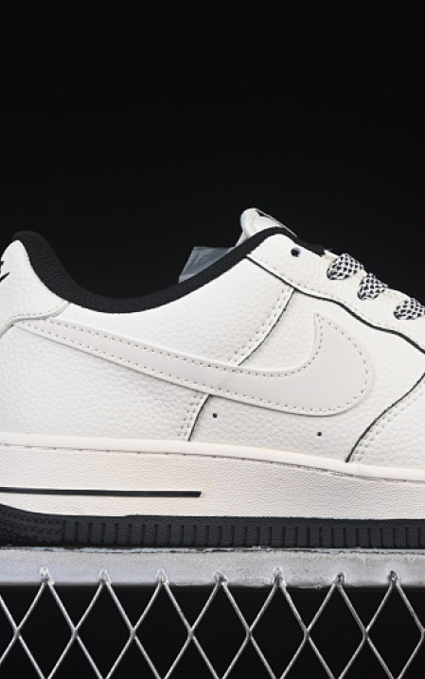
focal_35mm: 115
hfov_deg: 11.4
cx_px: 341
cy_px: 340
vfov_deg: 18.1
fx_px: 2130
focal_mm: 50
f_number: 8
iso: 160
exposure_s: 1/80
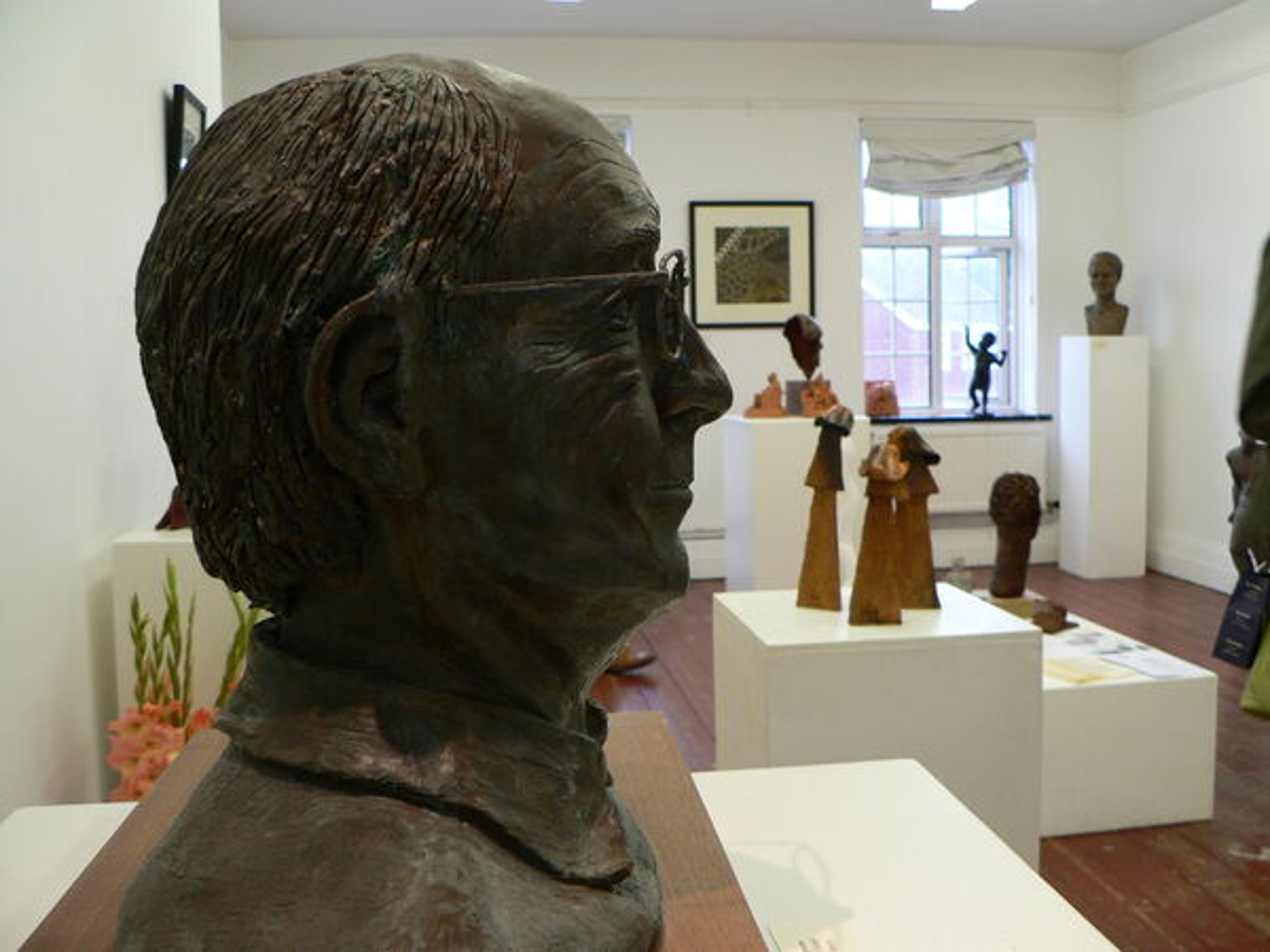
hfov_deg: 51.4
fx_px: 1321
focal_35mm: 36
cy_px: 476
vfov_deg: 39.7
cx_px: 635
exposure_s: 1/30
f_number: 2.8
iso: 100
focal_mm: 6
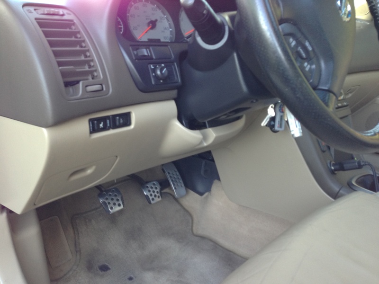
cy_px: 142
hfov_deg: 55.4
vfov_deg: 42.9
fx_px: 361
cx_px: 190
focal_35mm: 33
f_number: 2.4
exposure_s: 1/20
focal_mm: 4.13
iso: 100
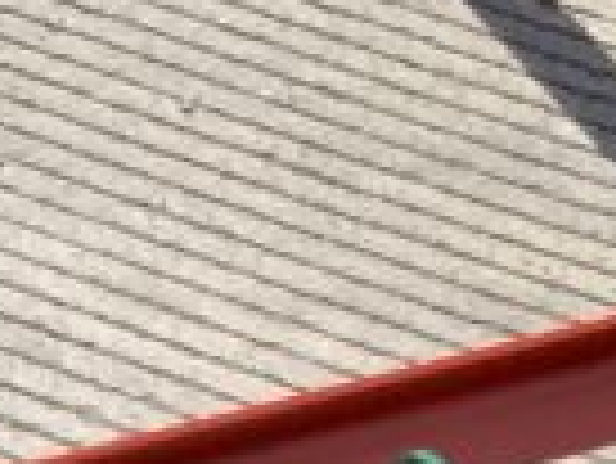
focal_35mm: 217
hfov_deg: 9.1
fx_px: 3865
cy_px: 1559
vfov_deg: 6.1
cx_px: 292
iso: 16
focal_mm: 3
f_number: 1.8
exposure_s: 1/1675
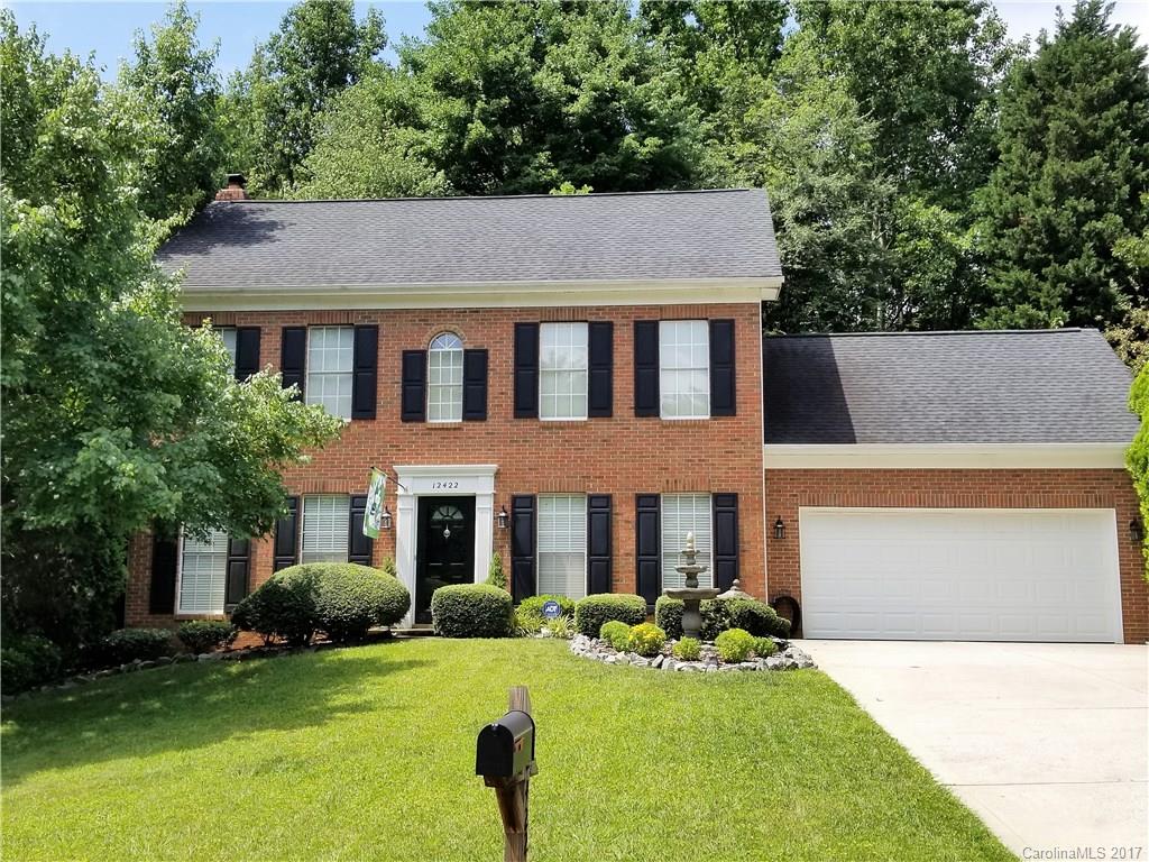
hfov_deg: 67.3
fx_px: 863
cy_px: 431
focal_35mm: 26
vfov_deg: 53.1
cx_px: 574
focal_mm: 4.25
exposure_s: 1/2049
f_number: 1.7
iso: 50
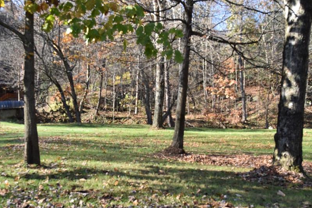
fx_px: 399
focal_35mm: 46
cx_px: 150
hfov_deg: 42.7
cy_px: 130
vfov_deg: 29.1
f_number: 7.1
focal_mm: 24
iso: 400
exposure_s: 1/200
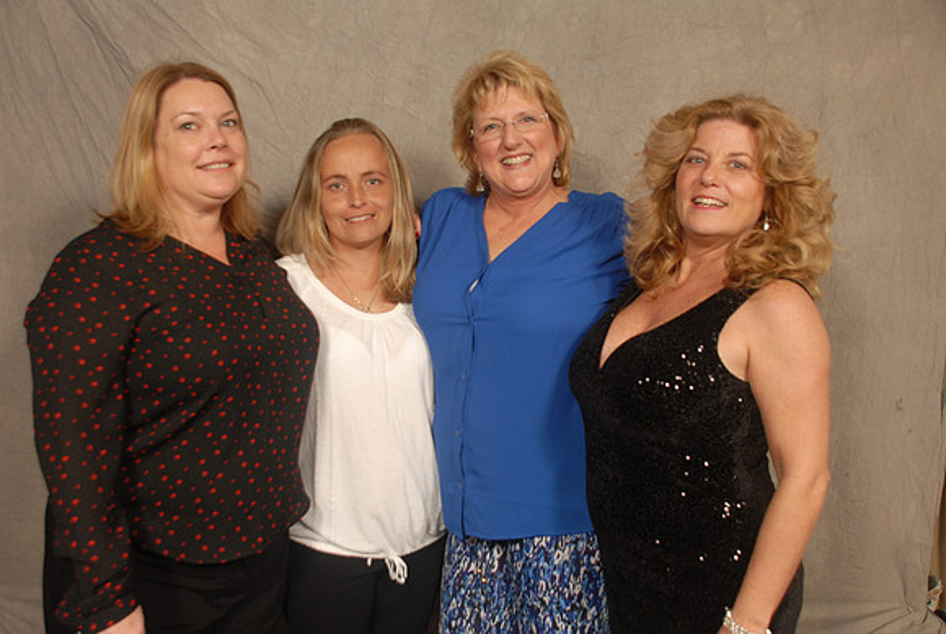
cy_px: 317
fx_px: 948
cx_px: 473
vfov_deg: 37.0
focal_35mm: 36
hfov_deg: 53.0
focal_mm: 24
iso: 200
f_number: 5.6
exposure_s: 1/125
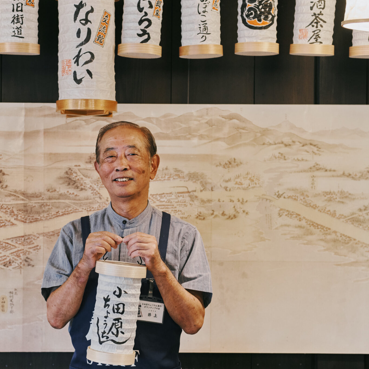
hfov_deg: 18.1
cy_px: 191
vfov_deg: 18.1
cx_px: 121
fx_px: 1158
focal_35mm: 96
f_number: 2.8
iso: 1600
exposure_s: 1/125
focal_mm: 60
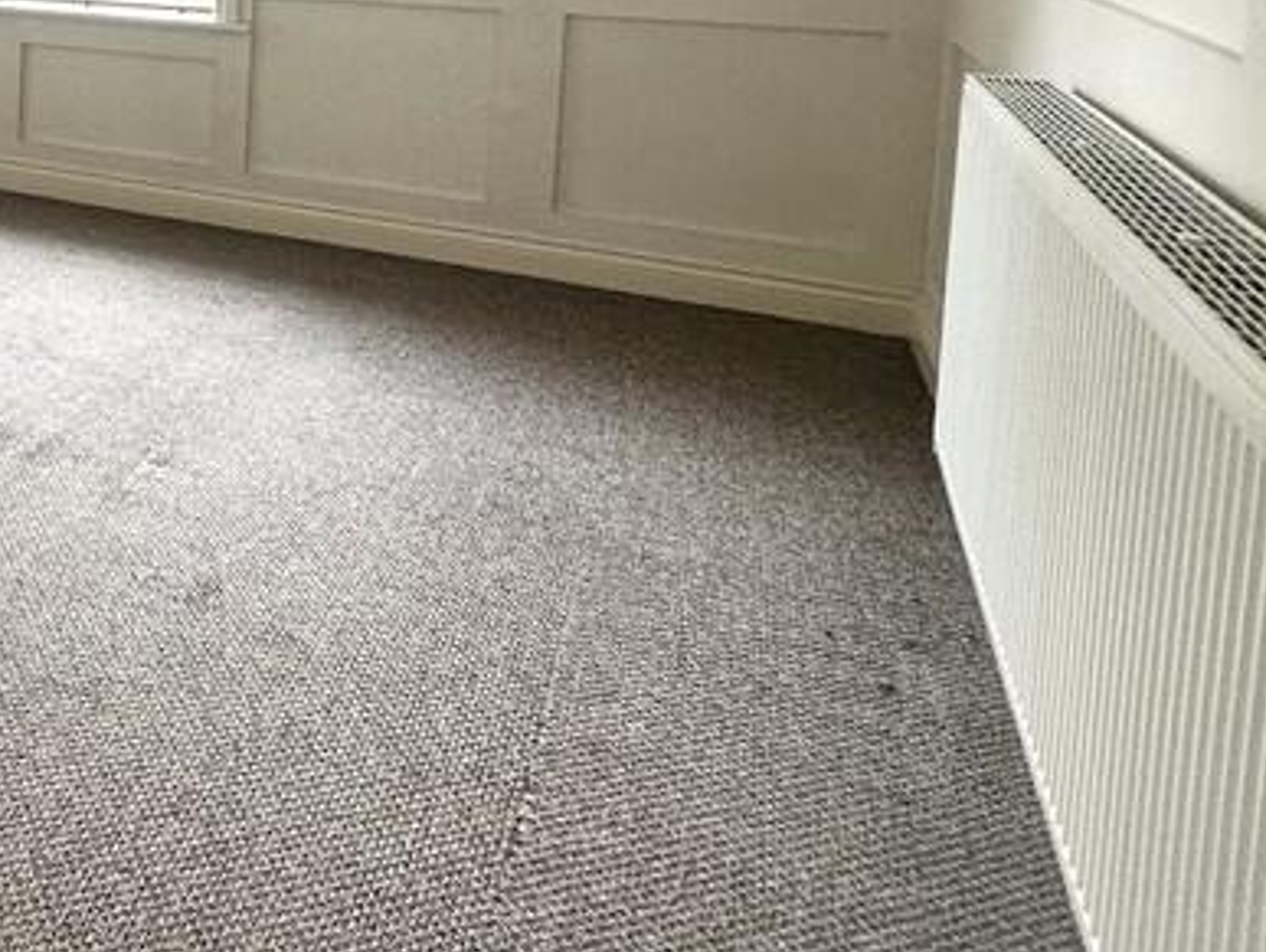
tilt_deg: -5.2
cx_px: -376
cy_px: -10
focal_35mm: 37
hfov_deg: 35.0
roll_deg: +0.5
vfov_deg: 35.0
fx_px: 1354
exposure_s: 1/100
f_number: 2.2
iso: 100
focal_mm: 2.22
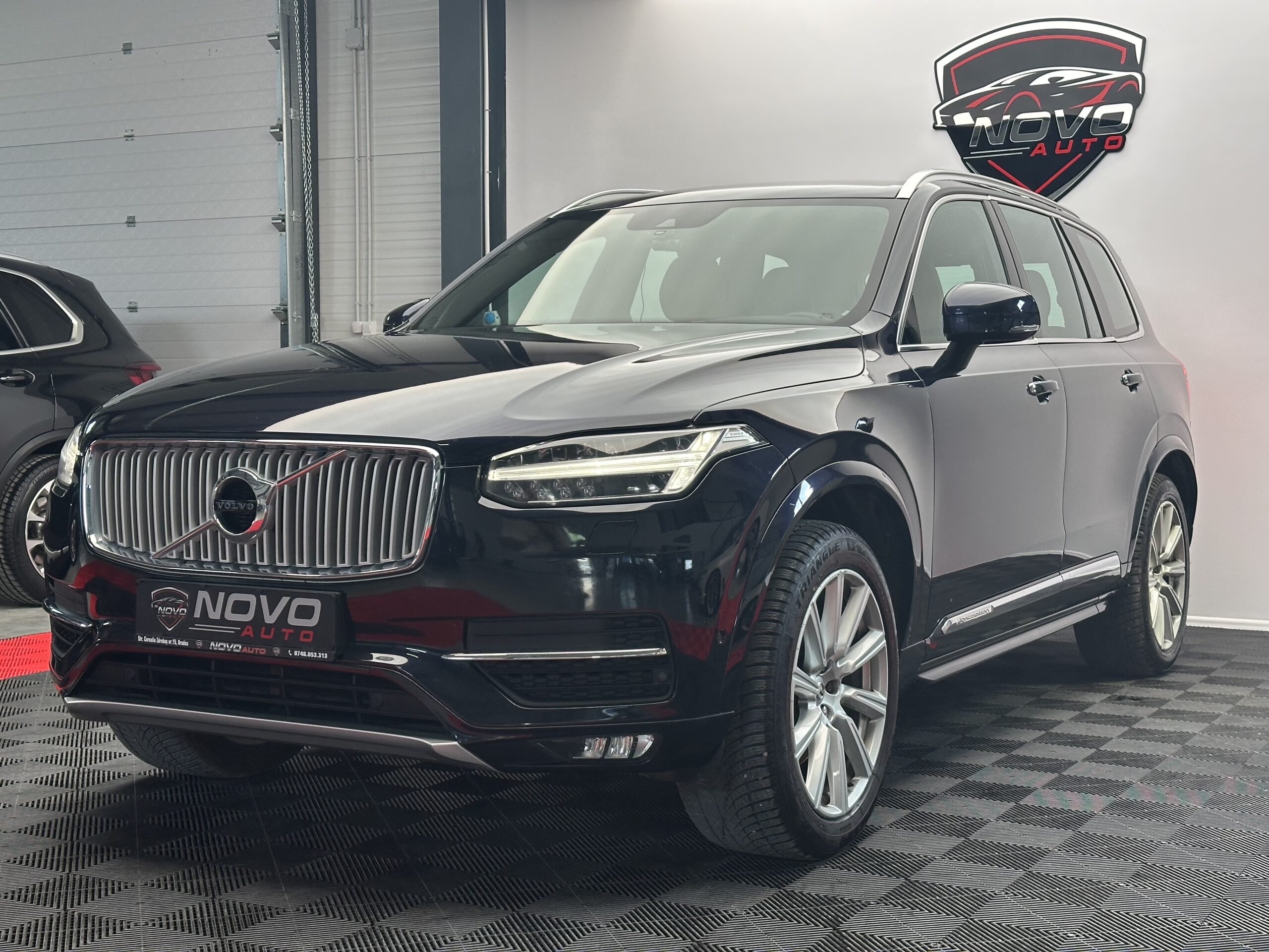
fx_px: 1760
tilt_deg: -2.3
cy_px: 476
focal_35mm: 48
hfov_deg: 39.7
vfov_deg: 30.3
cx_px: 634
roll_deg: -0.3
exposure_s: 1/98
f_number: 1.78
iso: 80
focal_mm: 6.86
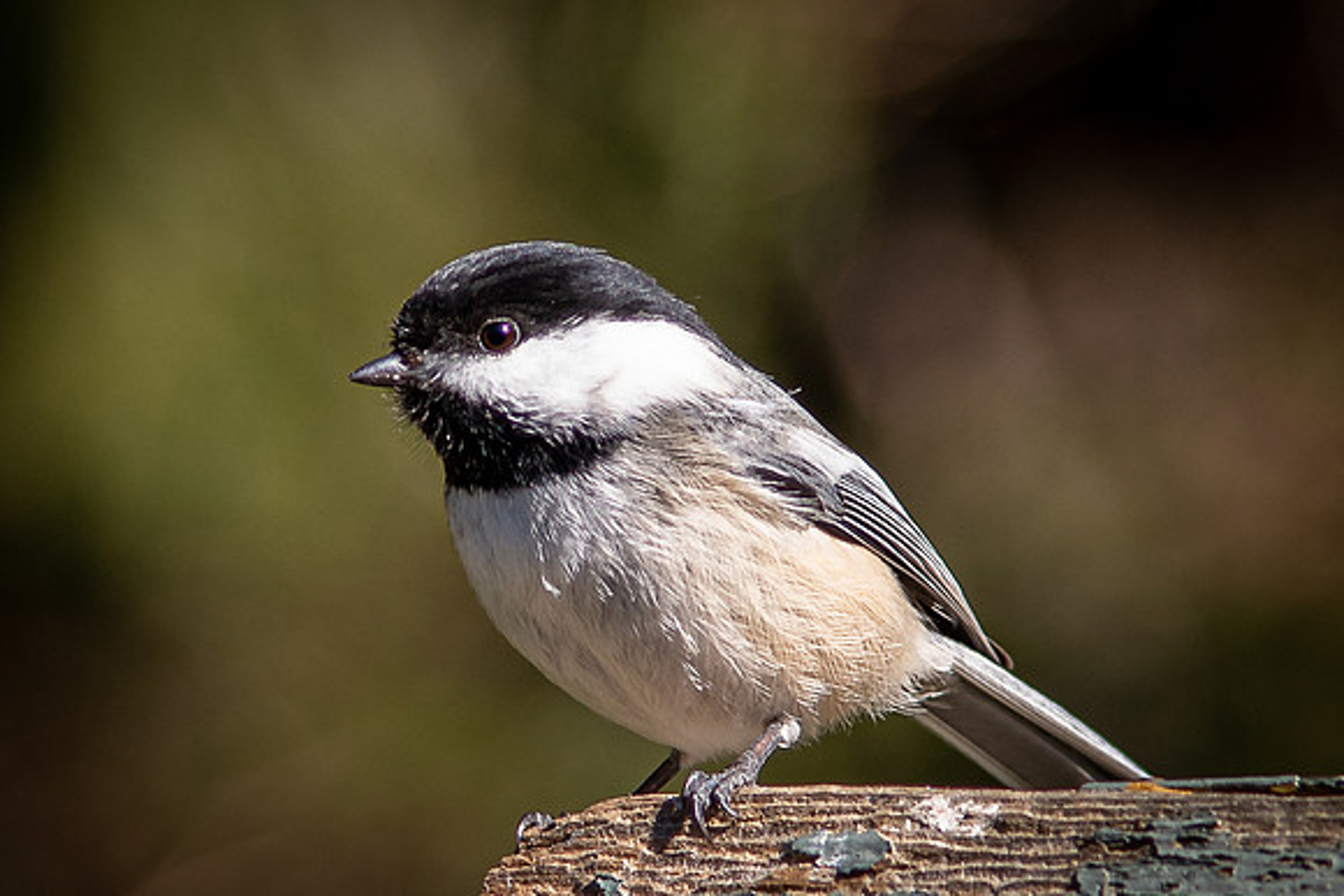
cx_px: 557
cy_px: 533
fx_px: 21829
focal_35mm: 585
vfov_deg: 2.4
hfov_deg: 3.5
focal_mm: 120
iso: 100
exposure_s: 1/400
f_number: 4
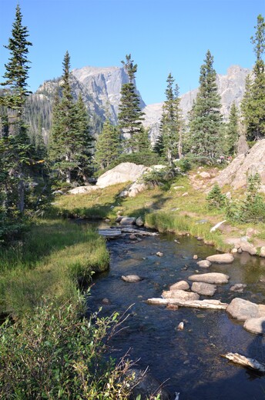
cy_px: 200
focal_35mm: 27
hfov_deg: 47.7
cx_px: 132
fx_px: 300
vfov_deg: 67.5
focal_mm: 18
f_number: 13
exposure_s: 1/640
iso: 1600
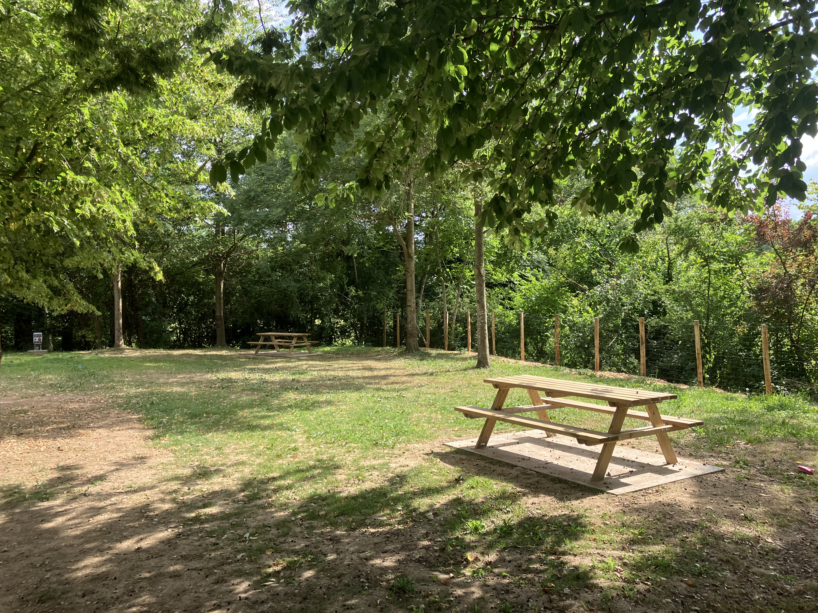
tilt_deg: +1.6
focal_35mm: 28
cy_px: 306
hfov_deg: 63.4
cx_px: 409
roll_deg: -0.6
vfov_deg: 49.7
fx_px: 662
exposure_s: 1/528
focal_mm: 3.99
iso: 32
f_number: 1.8
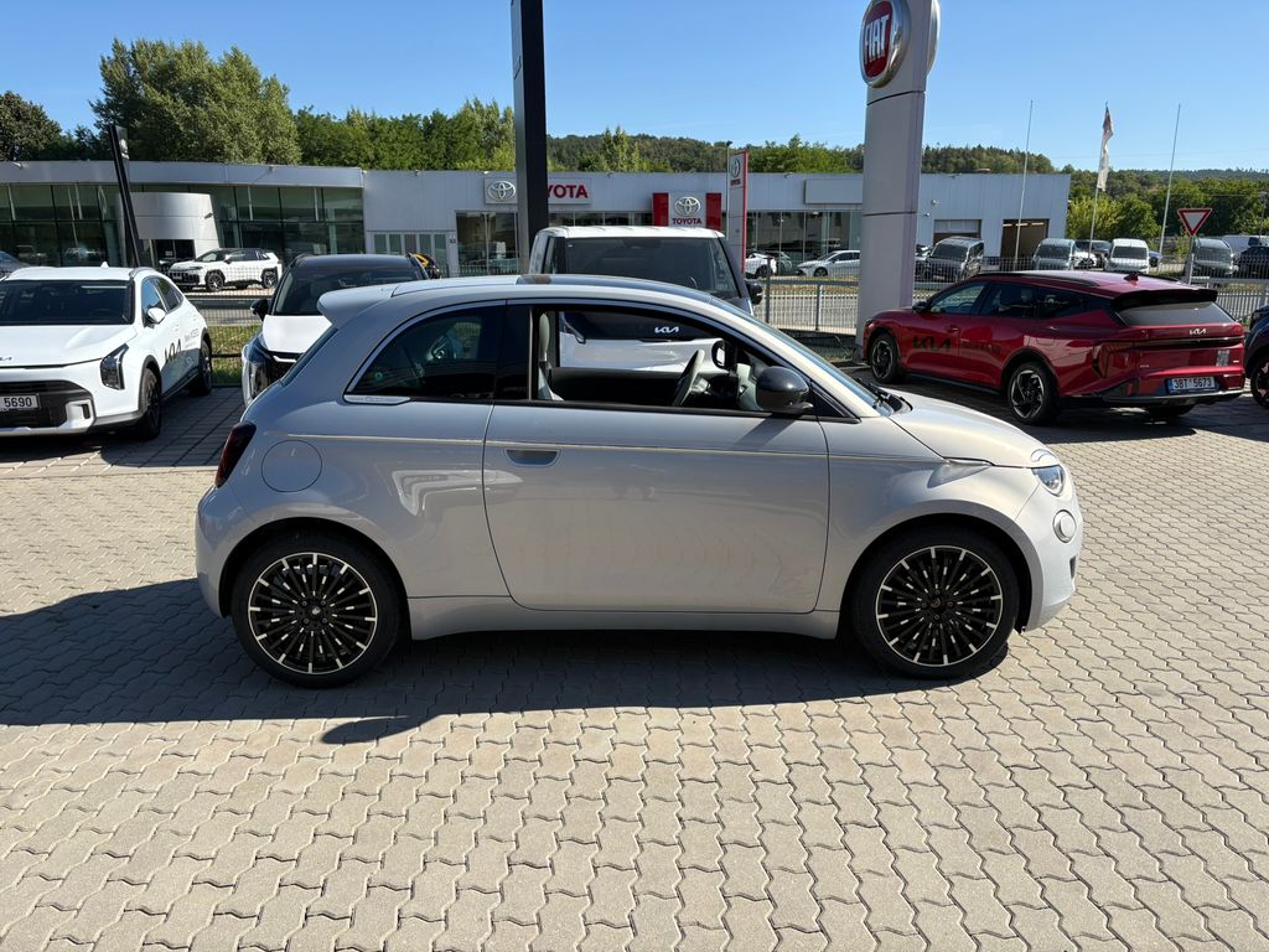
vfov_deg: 53.1
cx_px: 634
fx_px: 953
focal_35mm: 26
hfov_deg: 67.3
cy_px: 476
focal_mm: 5.96
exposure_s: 1/2364
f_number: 1.6
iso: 50
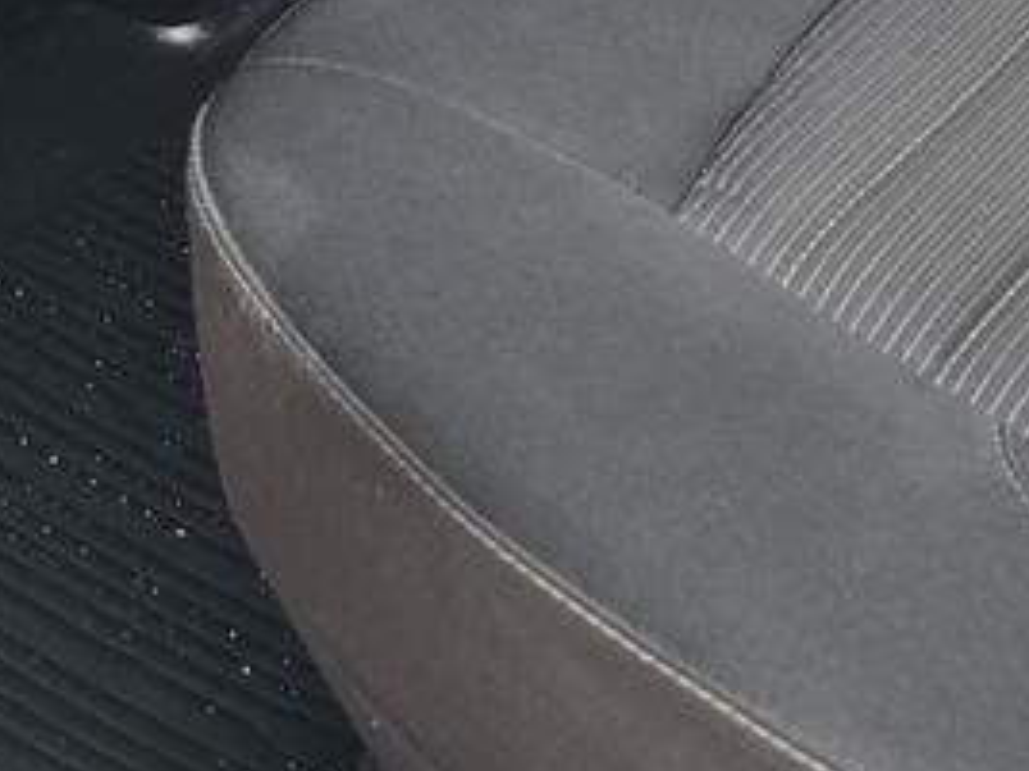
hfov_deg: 17.4
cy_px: -752
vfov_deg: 12.0
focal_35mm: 110
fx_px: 3270
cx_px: 1079
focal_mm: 6.3
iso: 100
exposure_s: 1/180
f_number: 1.7
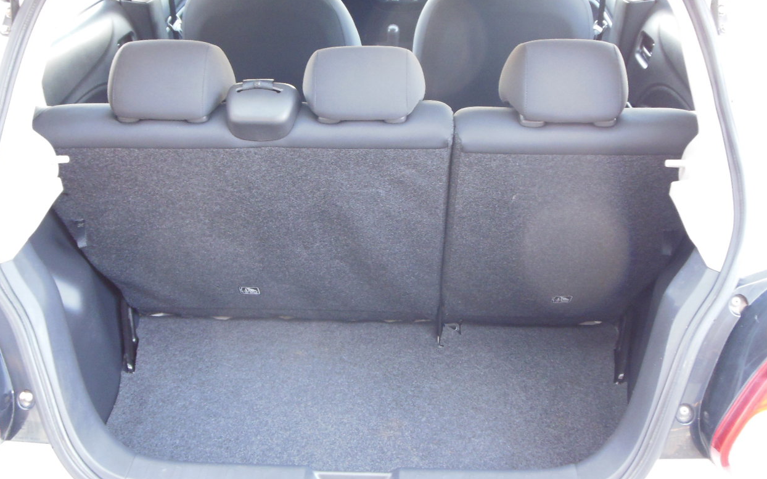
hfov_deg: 54.0
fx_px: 752
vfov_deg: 35.3
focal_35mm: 36
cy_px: 229
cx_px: 380
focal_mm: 6
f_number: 3.5
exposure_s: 1/25
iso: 400
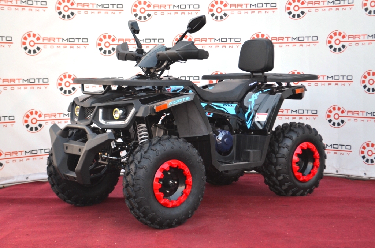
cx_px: 188
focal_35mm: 68
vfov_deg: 20.1
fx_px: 702
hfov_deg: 29.9
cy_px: 124
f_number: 5.3
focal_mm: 45
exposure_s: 1/60
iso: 640
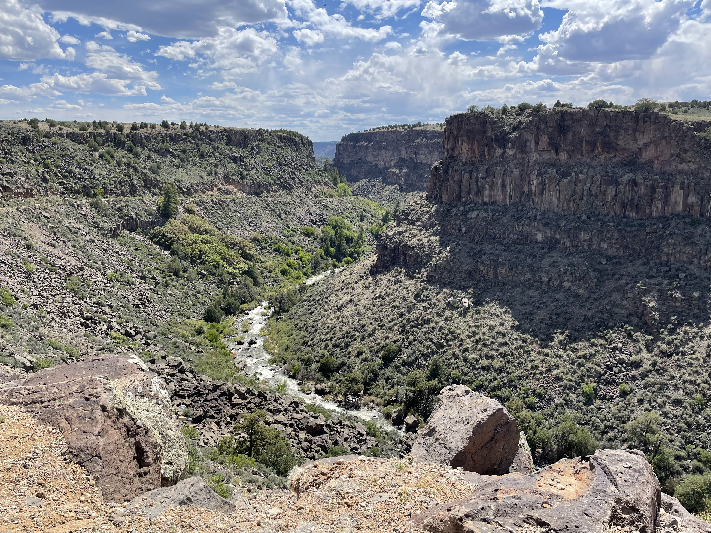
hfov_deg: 67.3
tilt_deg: -12.9
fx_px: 534
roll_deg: +0.5
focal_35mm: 26
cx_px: 356
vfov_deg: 53.1
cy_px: 266
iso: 32
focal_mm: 4.2
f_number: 1.6
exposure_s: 1/3861
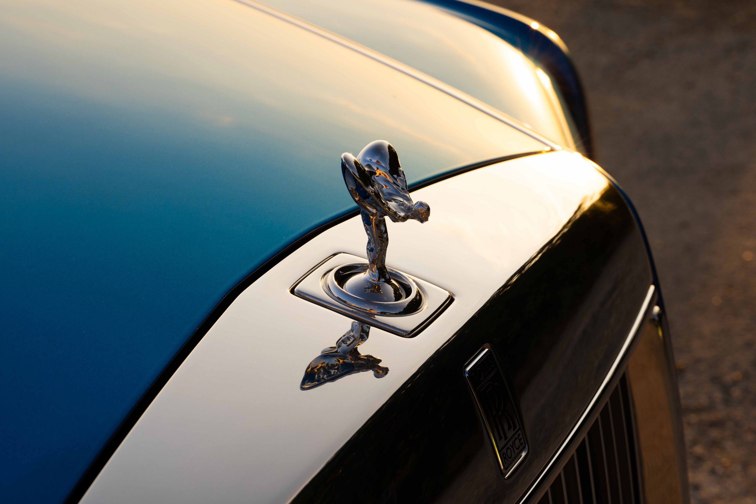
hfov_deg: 23.1
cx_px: 378
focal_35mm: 88
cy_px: 252
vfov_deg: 15.5
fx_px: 1848
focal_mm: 88
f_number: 10
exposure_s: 1/80
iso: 400
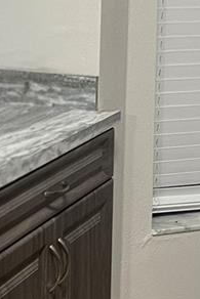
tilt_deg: -9.4
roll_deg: +0.4
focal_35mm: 111
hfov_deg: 12.3
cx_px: 32
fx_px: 924
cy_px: 115
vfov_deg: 18.4
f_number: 1.6
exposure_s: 1/60.2
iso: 100
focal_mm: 4.2
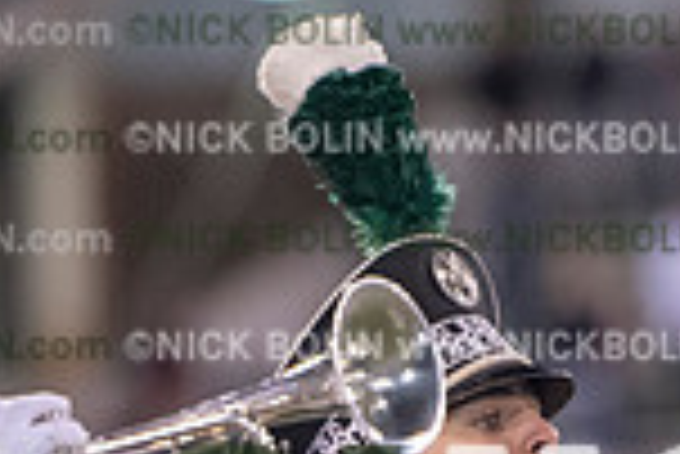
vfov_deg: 1.8
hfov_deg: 2.7
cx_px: 468
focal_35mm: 768
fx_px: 14520
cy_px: 659
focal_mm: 200
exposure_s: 1/1250
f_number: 3.2
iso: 5000
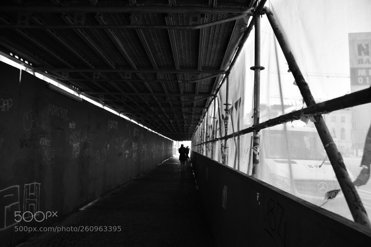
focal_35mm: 30
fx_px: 309
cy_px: 124
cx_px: 186
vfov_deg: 43.6
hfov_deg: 61.9
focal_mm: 20
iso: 400
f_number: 4.5
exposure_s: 1/80
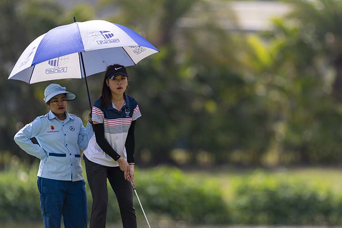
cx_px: 192
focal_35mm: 516
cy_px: 130
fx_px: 4902
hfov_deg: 4.0
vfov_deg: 2.7
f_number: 3.2
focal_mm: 400
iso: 180
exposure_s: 1/2500
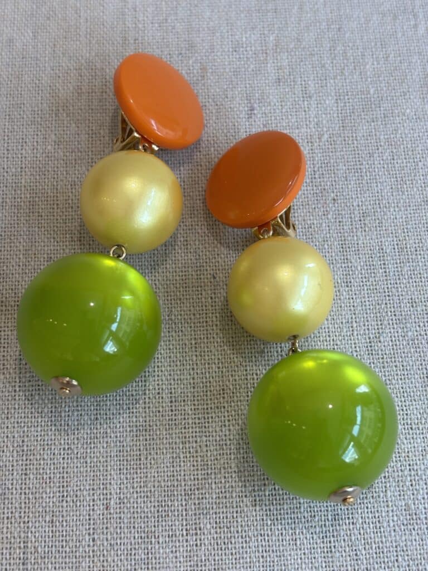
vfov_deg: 36.8
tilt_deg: -67.4
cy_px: 286
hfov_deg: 28.0
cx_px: 214
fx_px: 857
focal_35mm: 52
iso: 32
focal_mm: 5.96
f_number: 1.6
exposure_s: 1/181
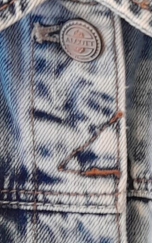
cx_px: 54
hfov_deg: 10.2
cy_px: -51
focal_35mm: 129
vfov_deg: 15.6
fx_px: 855
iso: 400
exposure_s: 1/25
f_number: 1.8
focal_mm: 3.98
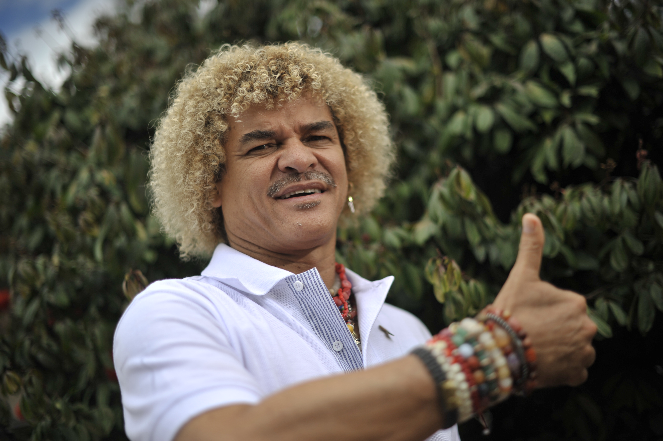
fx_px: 920
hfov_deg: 39.6
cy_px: 220
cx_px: 332
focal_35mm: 50
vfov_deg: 27.0
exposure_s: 1/6400
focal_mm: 50
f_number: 1.4
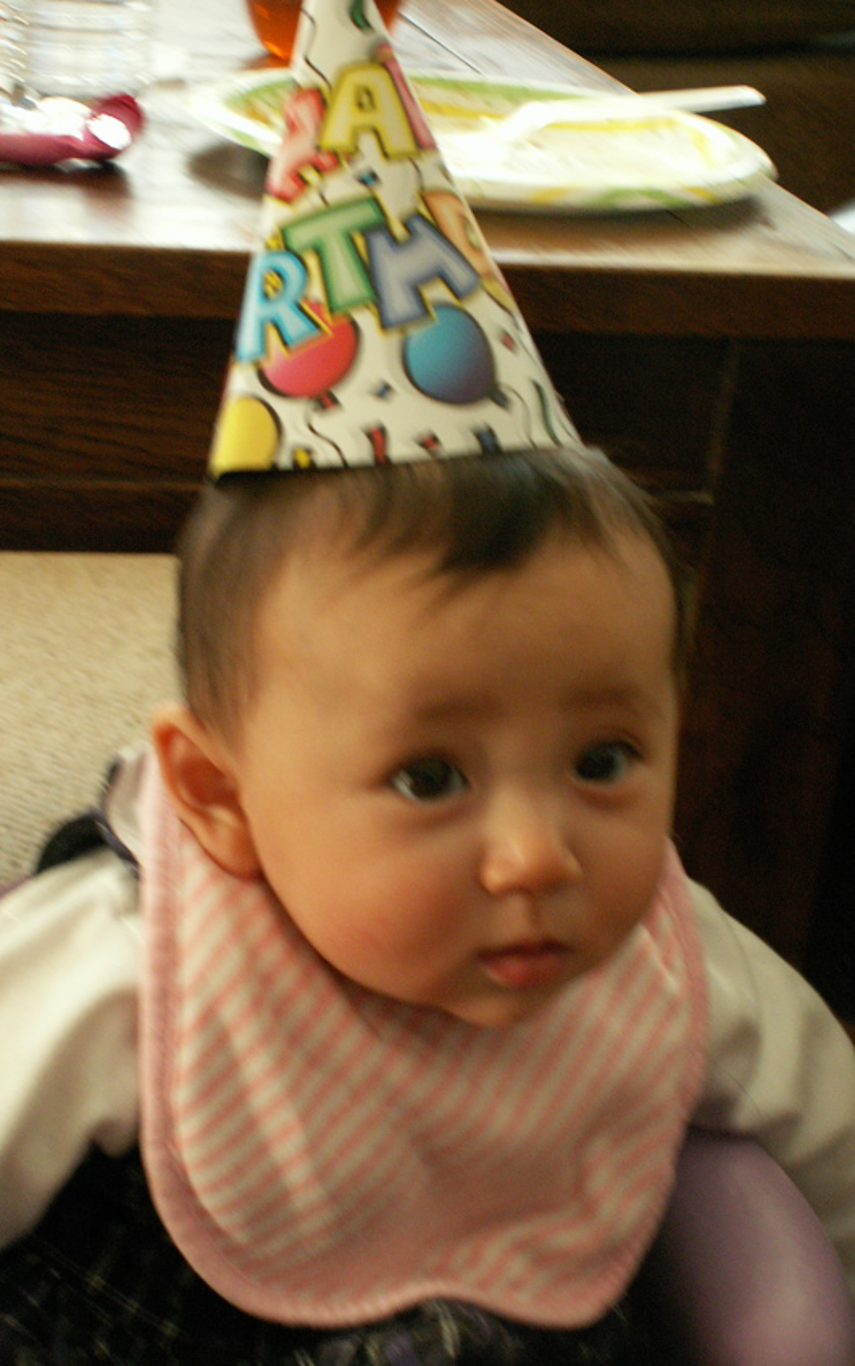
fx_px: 2980
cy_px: 681
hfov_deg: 16.3
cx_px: 407
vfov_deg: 25.8
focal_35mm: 80
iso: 160
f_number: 3.2
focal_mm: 12.46
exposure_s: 1/20
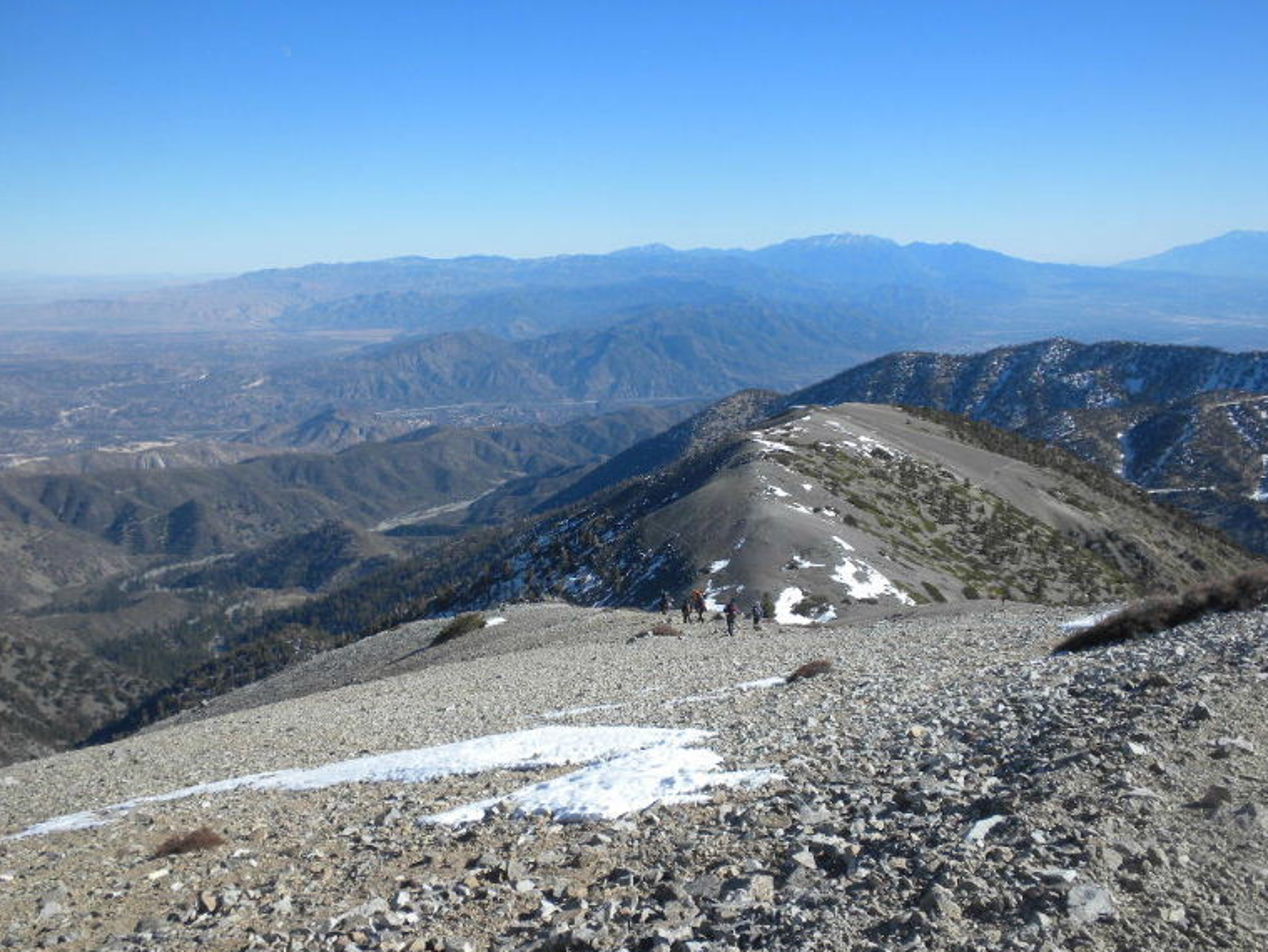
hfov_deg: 49.0
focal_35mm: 38
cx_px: 648
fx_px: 1393
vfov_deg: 37.7
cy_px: 485
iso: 64
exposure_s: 1/120
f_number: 10
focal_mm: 6.6
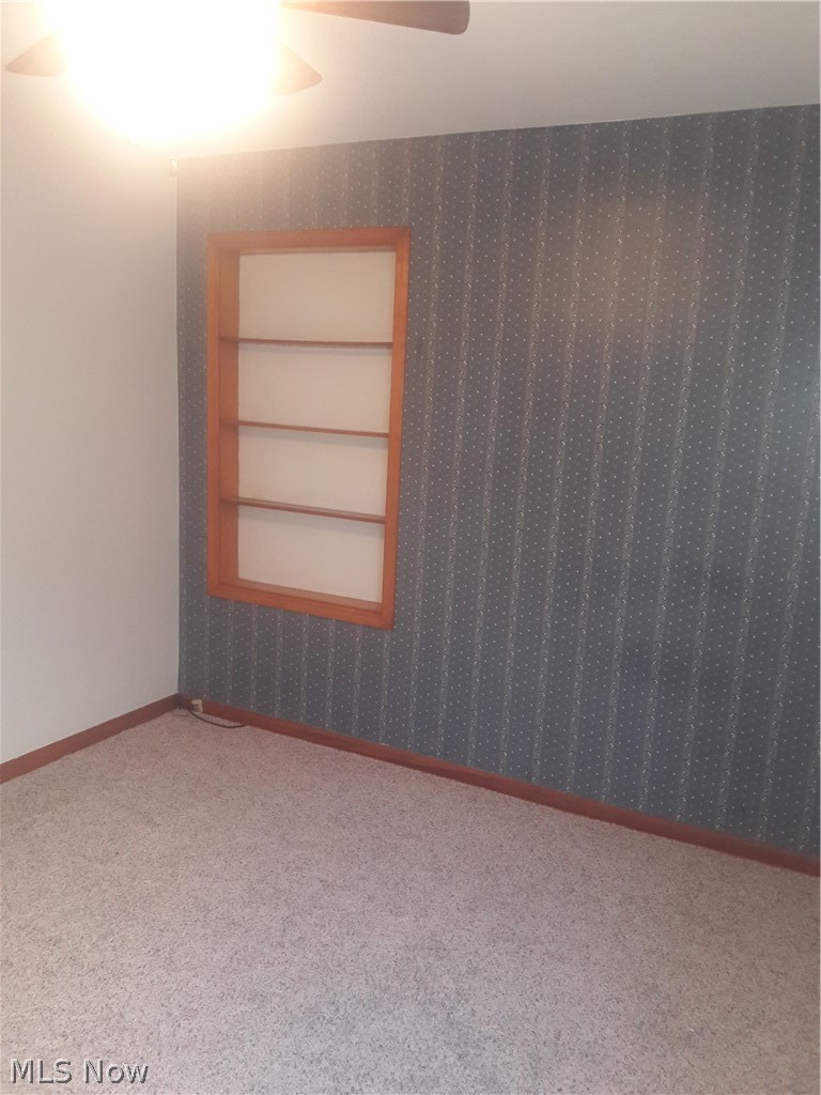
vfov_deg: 63.4
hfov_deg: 49.7
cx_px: 410
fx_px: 885
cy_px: 548
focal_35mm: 28
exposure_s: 1/30
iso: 160
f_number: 1.9
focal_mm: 3.7
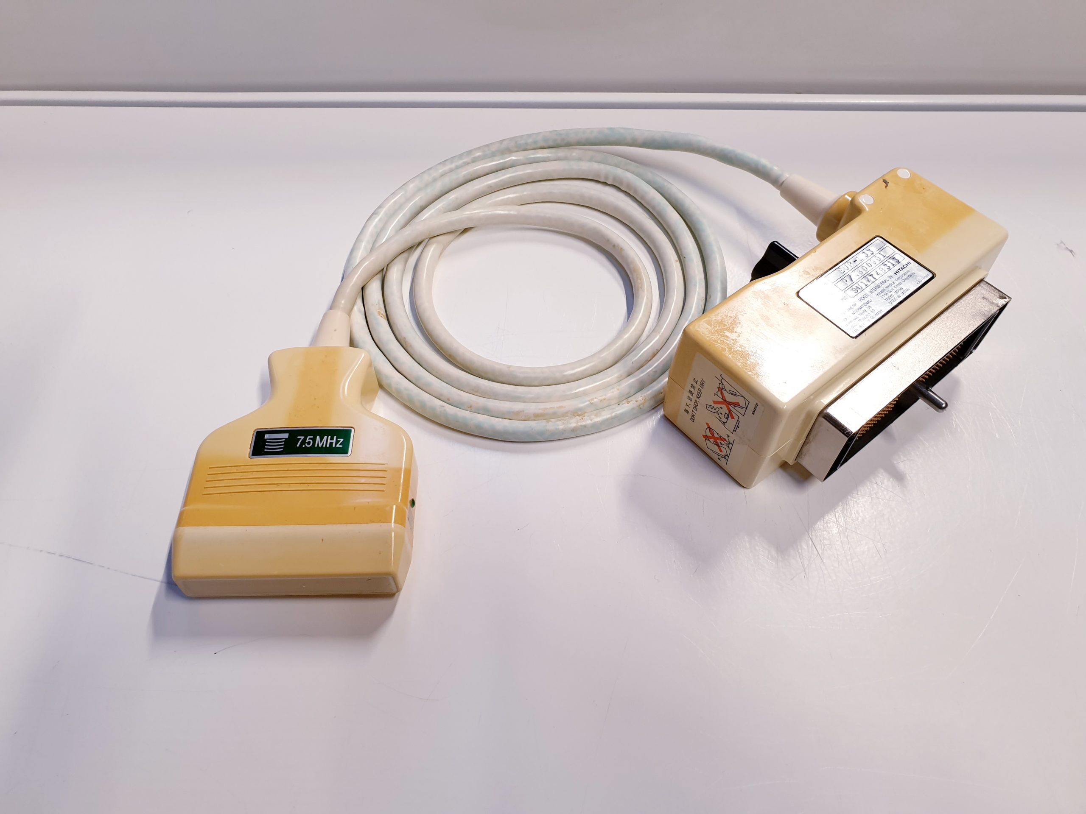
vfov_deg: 53.1
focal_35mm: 26
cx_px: 543
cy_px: 407
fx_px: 816
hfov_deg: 67.3
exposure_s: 1/50
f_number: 2.4
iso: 80
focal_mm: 4.3
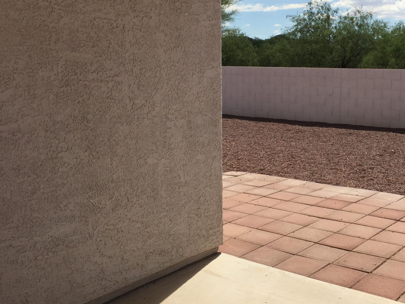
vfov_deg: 32.8
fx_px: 515
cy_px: 126
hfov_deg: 41.8
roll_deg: -1.4
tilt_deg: -6.3
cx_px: 299
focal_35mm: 44
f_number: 2.2
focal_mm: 4.15
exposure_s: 1/3968
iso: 32
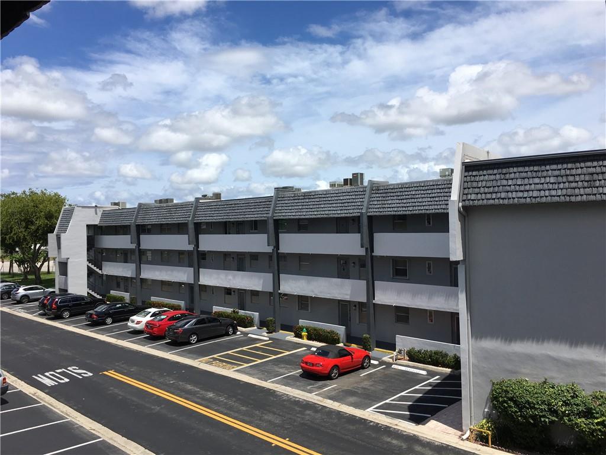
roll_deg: +0.6
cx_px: 303
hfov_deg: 61.7
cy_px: 228
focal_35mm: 29
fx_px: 508
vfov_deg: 48.2
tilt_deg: +2.2
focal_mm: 4.15
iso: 25
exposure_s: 1/2024
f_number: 2.2
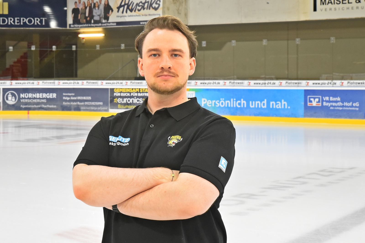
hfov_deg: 36.2
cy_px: 122
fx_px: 558
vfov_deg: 24.6
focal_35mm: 55
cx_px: 182
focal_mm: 55
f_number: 10
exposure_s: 1/100
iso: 4000
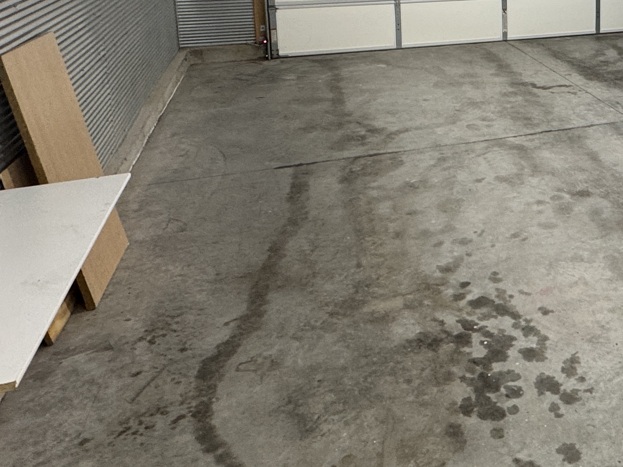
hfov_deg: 41.8
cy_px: 14
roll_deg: -1.4
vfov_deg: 34.0
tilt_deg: -9.4
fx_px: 702
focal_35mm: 39
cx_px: 618
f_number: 2.2
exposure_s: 1/60
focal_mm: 2.22
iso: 160
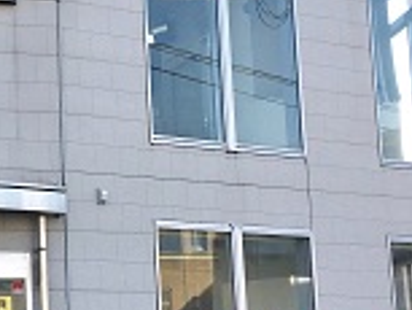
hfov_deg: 20.7
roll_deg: +1.3
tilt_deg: +10.2
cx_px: -16
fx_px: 1084
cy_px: 146
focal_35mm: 91
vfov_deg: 16.3
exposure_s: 1/962
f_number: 2.2
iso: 25
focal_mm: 4.15
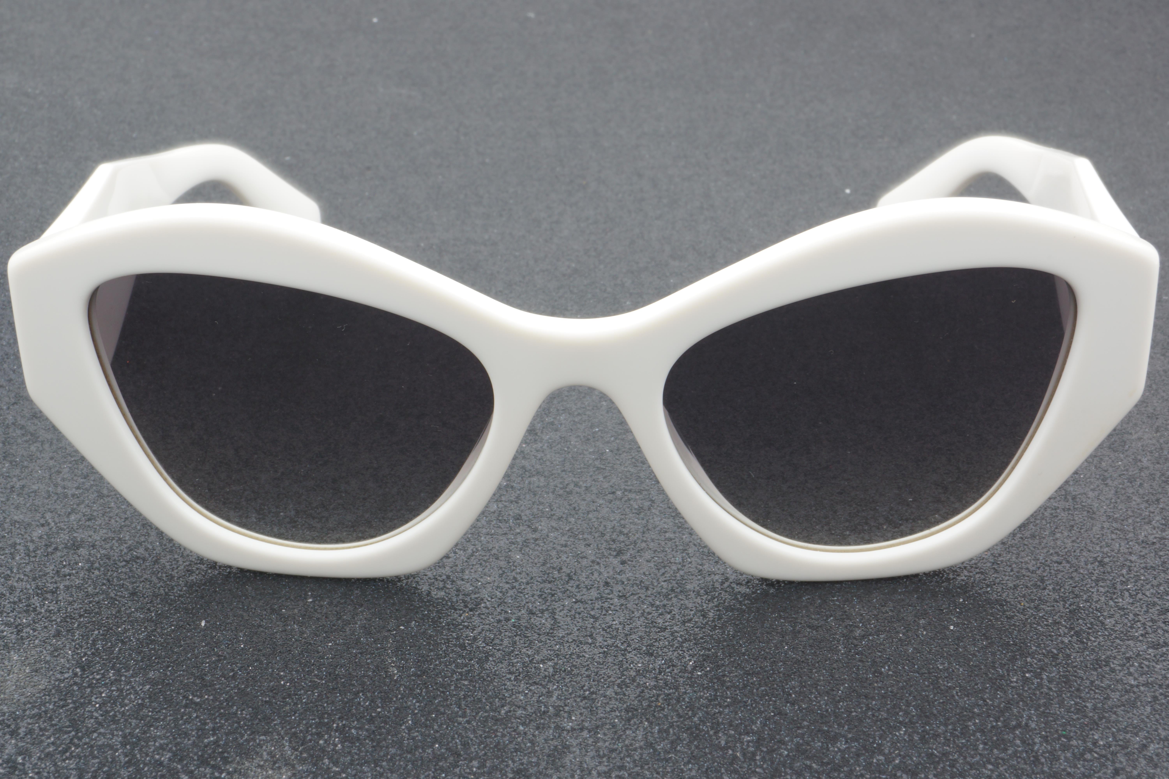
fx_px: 1948
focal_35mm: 60
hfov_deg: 33.4
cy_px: 390
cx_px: 584
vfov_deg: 22.6
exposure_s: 1.3
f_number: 32
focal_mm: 40
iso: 100
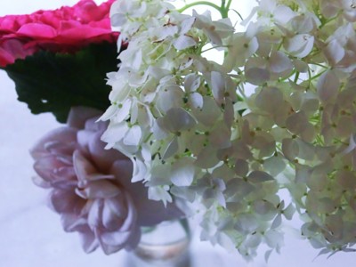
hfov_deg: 44.8
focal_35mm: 42
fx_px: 432
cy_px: 134
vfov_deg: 34.3
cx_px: 178
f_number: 4
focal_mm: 7.38
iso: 640
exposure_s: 1/60
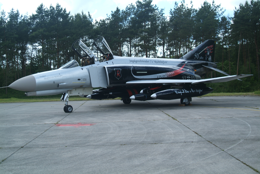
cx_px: 130
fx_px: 383
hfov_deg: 37.5
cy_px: 87
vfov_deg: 25.6
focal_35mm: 53
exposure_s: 1/750
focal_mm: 35
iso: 200
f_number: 4
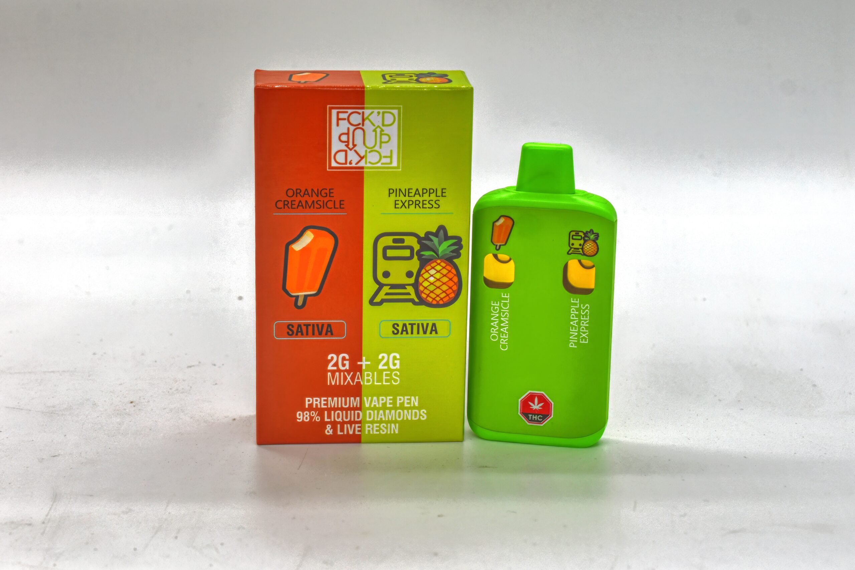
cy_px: 285
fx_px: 1425
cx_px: 428
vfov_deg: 22.6
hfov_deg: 33.4
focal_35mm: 60
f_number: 8
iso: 200
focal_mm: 40
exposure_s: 1/320
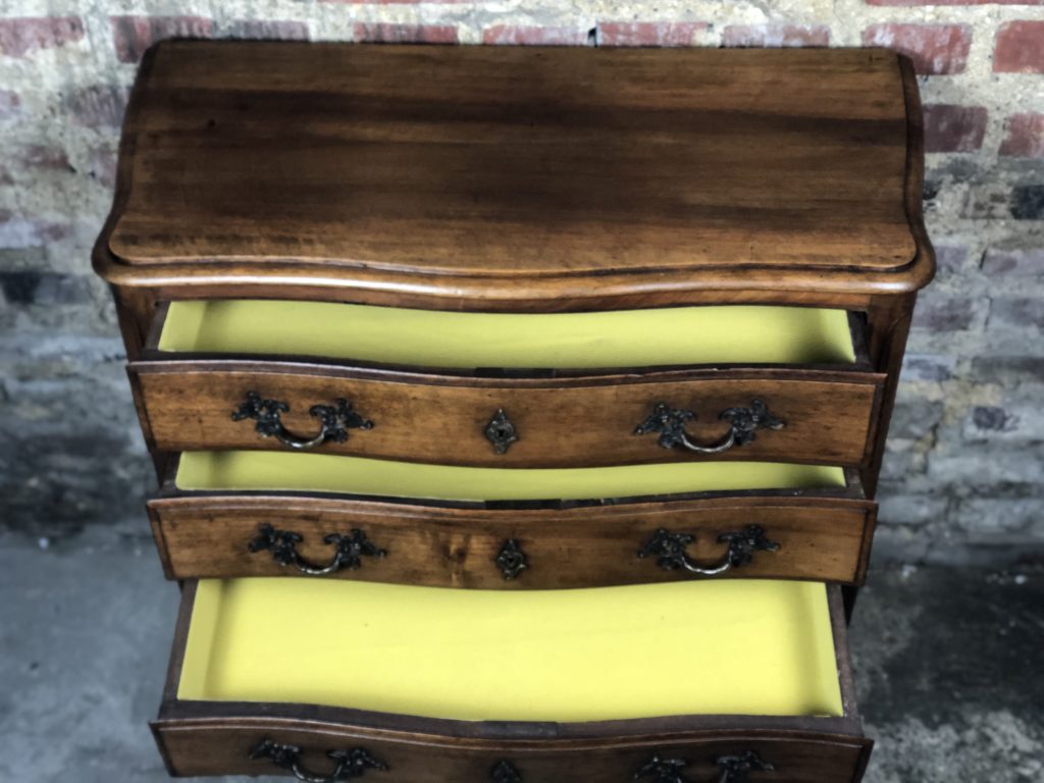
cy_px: 392
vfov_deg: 28.0
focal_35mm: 52
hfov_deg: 36.8
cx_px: 522
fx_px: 1568
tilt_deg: -44.2
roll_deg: +1.3
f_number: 2.4
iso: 125
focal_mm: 6
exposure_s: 1/25
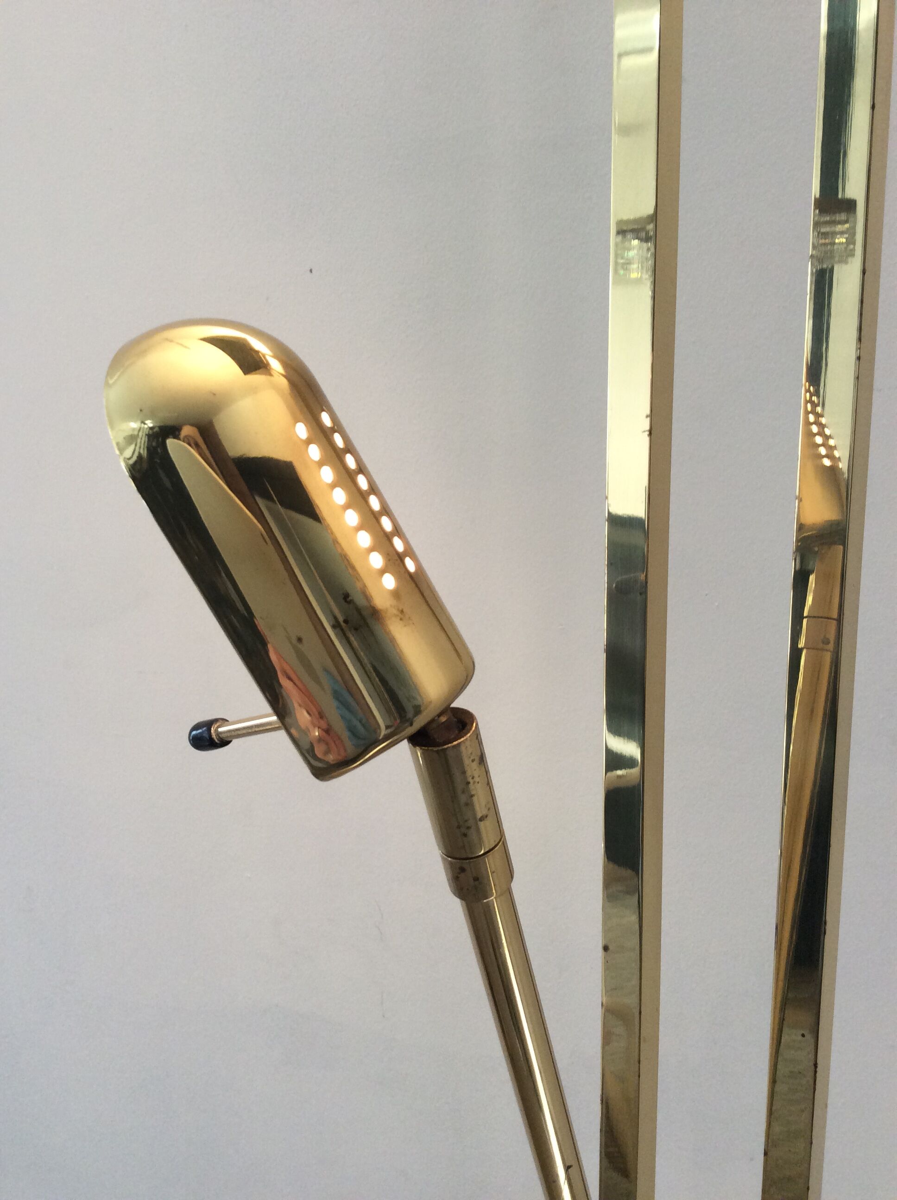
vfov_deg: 56.9
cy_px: 600
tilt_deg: -12.7
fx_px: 1109
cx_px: 448
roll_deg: +0.5
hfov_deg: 44.1
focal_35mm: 32
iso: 64
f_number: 2.4
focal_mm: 3.3
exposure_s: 1/100
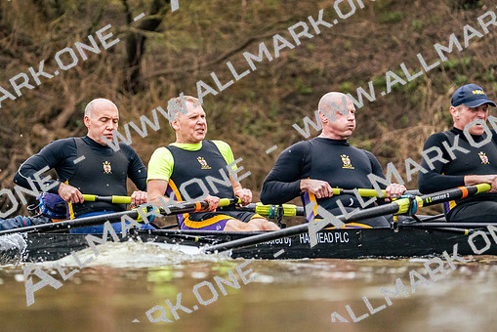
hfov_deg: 4.2
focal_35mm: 485
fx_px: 6699
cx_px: 222
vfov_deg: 2.8
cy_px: 155
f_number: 6.3
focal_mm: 426
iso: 6400
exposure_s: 1/2000
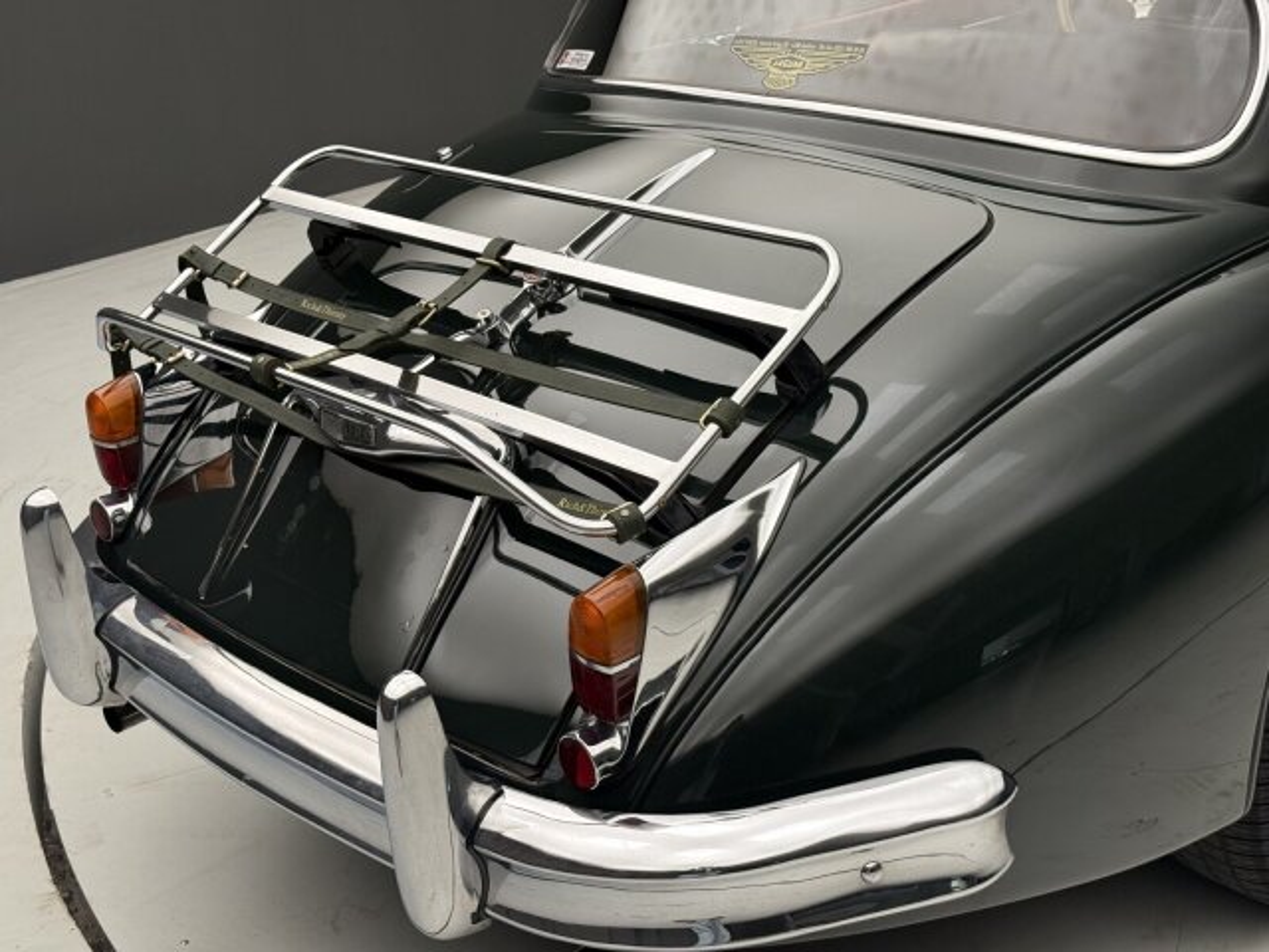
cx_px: 634
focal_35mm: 48
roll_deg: +5.2
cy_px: 476
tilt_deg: -24.0
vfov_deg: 30.3
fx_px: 1760
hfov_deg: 39.7
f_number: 1.78
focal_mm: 6.76
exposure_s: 1/49
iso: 160
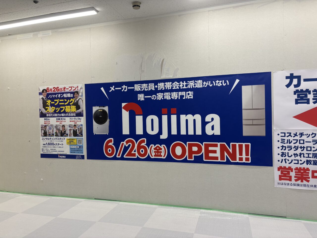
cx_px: 158
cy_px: 119
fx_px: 238
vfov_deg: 53.1
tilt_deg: -1.0
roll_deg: +2.9
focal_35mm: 26
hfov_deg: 67.3
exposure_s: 1/115
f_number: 1.6
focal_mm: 5.96
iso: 40
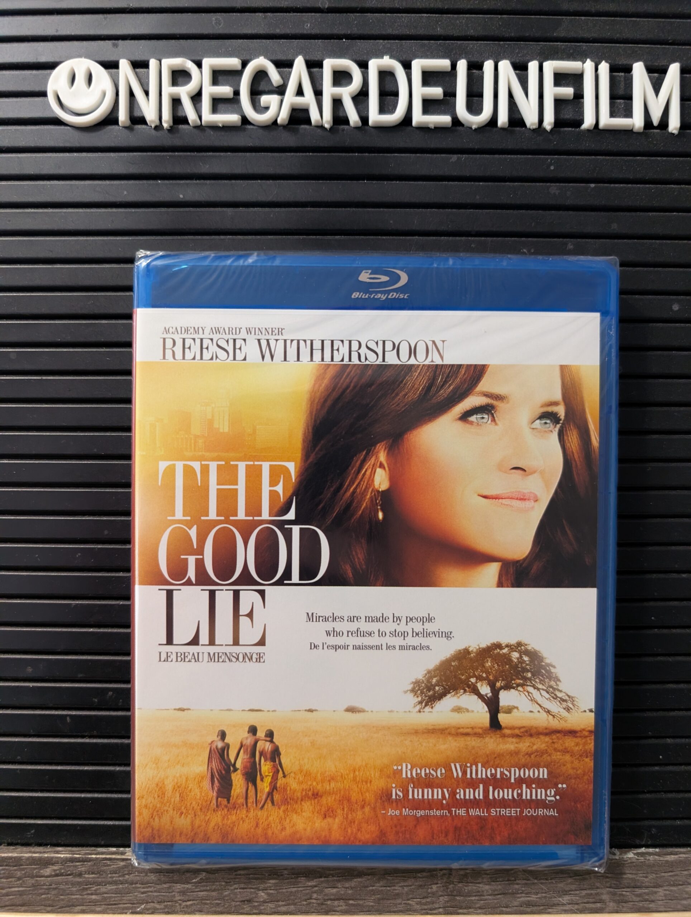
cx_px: 346
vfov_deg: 71.5
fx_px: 637
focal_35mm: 24
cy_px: 458
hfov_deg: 56.9
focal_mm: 6.9
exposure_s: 1/120
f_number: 1.68
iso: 730
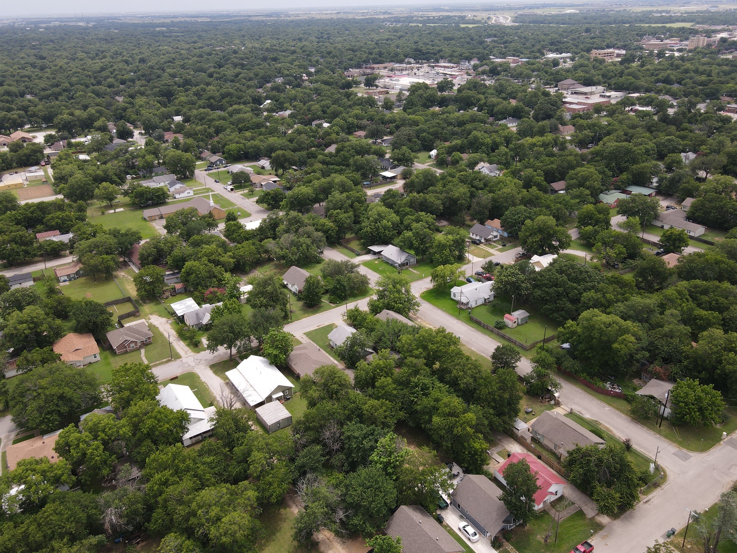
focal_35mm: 26
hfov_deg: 67.2
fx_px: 554
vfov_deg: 53.0
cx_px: 396
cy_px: 262
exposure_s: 1/500
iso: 100
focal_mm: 4.5
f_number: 2.8
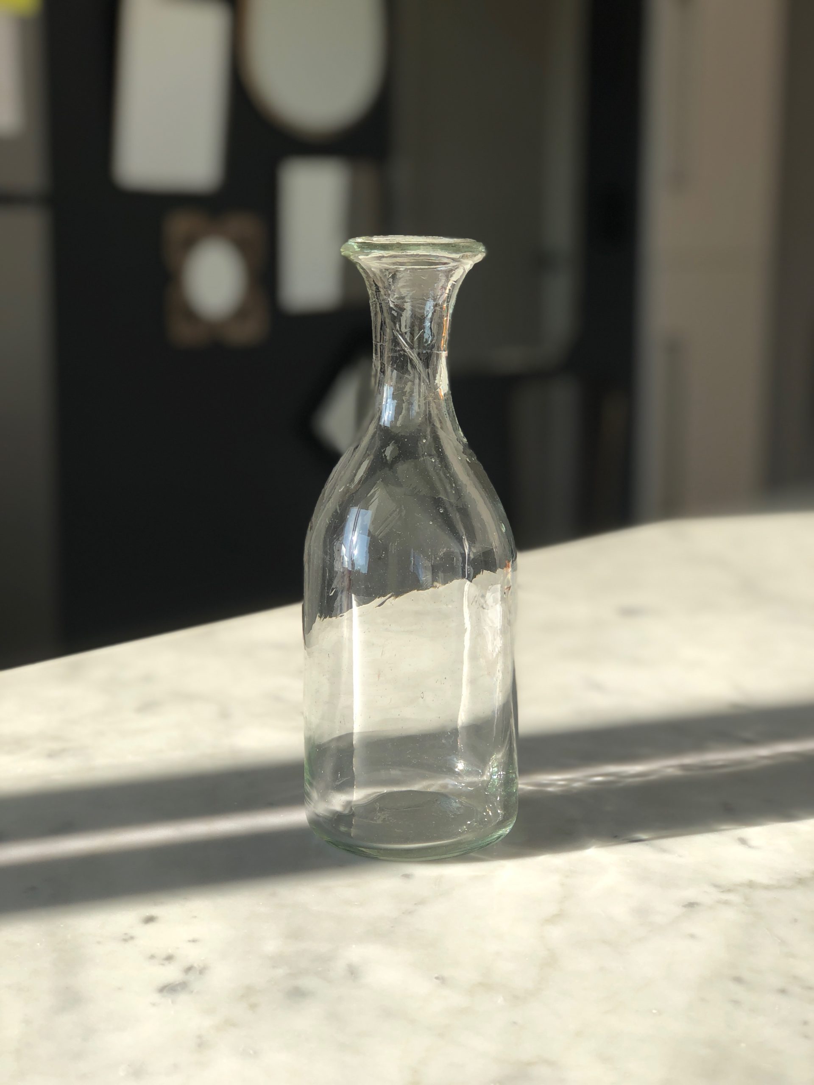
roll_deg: +0.1
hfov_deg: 25.7
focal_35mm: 57
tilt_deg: -9.4
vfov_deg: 33.8
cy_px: 542
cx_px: 407
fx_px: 1787
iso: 20
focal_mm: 6.6
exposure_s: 1/139
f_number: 2.8
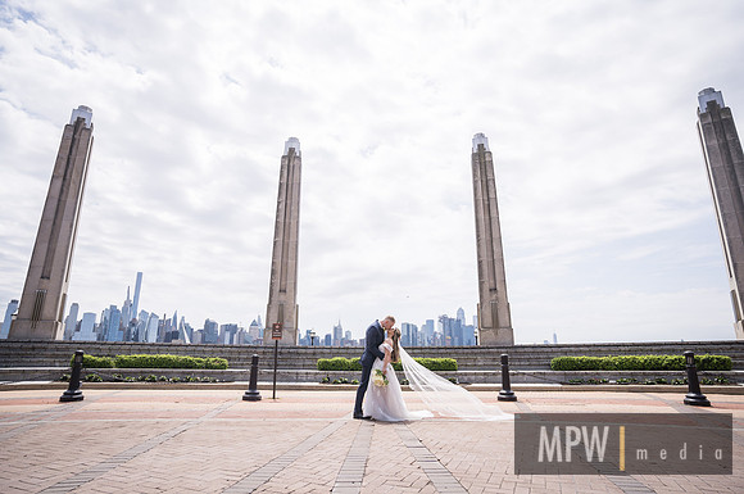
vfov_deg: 66.3
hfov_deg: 89.1
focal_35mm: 18
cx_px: 370
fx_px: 378
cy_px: 257
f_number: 2.8
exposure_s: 1/2000
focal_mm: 17
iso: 100
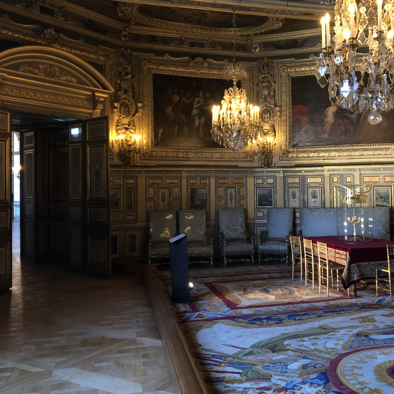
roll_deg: +1.8
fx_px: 476
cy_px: 180
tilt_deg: +1.7
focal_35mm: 37
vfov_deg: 44.9
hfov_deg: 44.5
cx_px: 248
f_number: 1.8
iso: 100
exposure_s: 1/4
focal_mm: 4
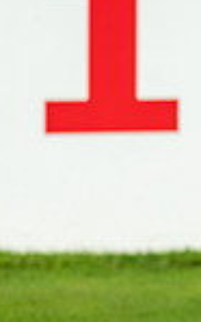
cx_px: 534
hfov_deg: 3.3
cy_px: -91
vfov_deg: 5.3
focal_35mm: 396
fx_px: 3474
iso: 200
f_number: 5.6
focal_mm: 98
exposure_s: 1/800
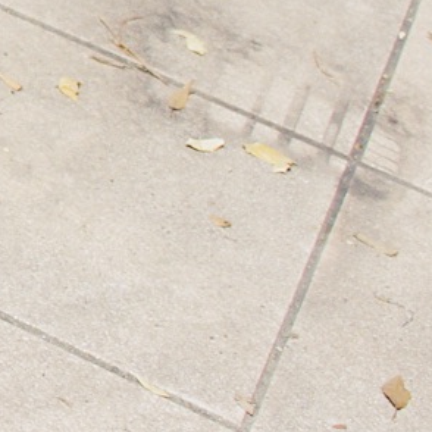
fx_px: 2796
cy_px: -373
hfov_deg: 7.3
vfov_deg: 8.5
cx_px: -1049
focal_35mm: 198
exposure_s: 1/1250
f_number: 4.5
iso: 200
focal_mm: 20
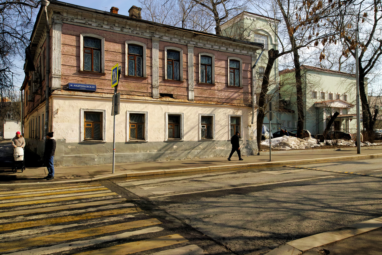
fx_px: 271
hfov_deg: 70.4
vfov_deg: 50.4
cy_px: 128
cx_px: 191
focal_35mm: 26
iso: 100
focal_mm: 17
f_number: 8
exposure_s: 1/200
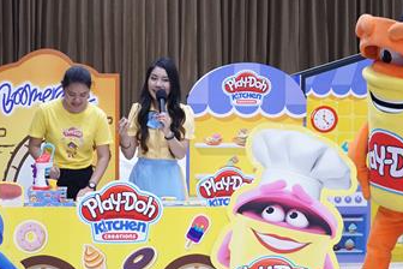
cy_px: 138
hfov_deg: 22.3
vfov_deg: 15.0
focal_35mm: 91
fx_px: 1019
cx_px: 161
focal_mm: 34
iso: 3200
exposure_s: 1/60
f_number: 5
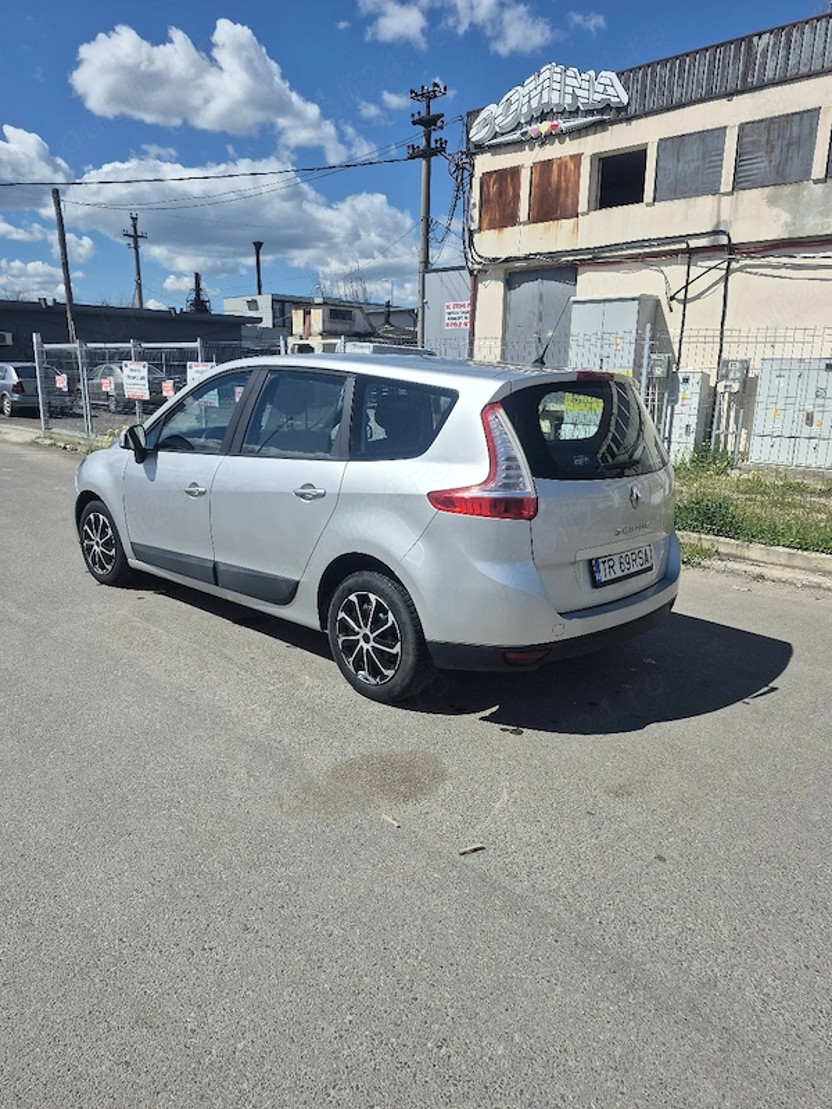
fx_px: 737
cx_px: 416
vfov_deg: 73.9
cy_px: 554
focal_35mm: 23
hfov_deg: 58.9
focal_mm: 5.4
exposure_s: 1/3333
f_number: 1.8
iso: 25
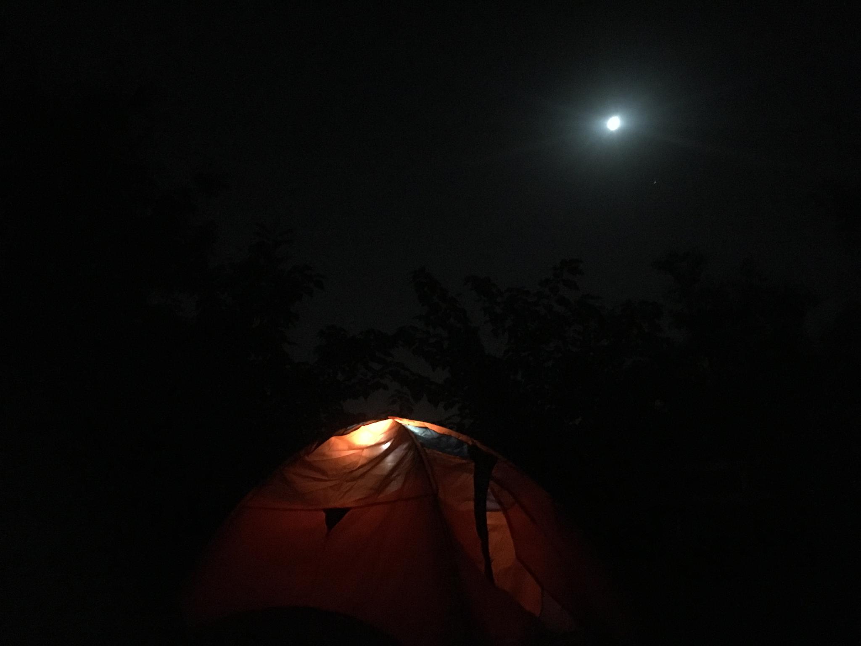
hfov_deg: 61.7
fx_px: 721
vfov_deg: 48.2
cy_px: 323
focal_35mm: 29
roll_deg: +2.4
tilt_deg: +15.0
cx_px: 430
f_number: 2.2
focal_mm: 4.15
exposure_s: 1/17
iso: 1250
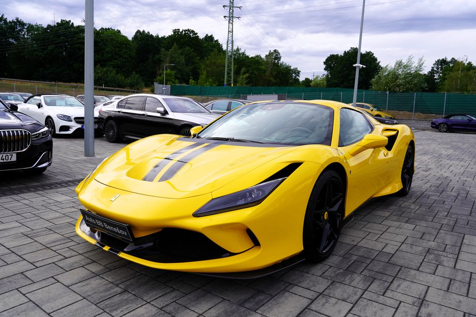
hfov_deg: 71.5
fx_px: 331
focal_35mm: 25
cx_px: 238
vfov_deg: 51.3
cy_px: 158
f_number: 8
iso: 100
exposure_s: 1/125
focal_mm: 25
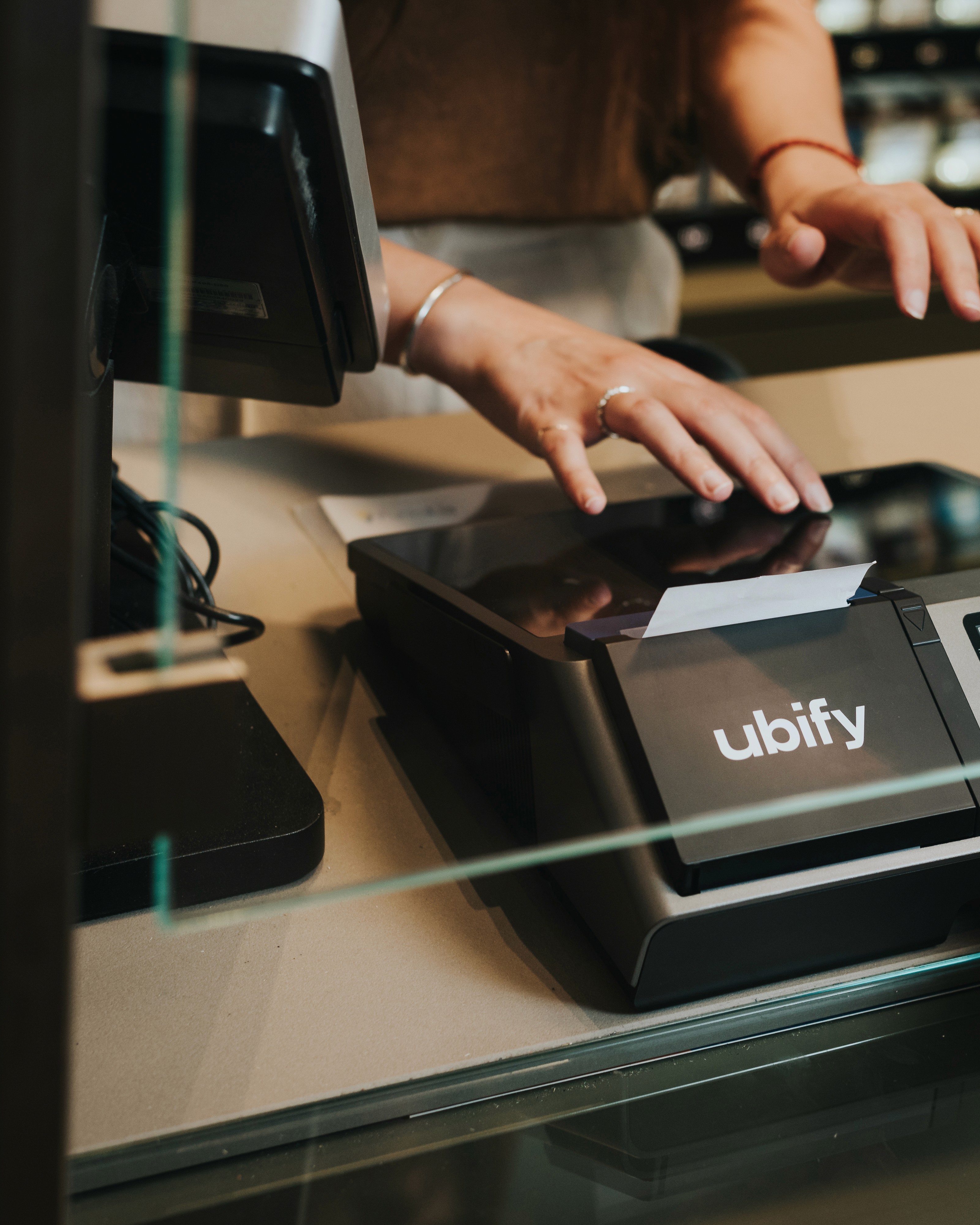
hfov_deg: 21.4
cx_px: 743
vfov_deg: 26.8
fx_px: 2574
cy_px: 614
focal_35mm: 71
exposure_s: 1/200
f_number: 3.5
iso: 800
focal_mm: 50
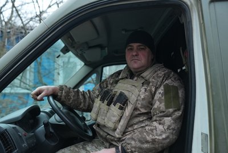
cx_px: 114
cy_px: 76
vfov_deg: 35.1
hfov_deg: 50.7
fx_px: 241
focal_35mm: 38
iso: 2500
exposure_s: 1/500
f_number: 2.8
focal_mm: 38
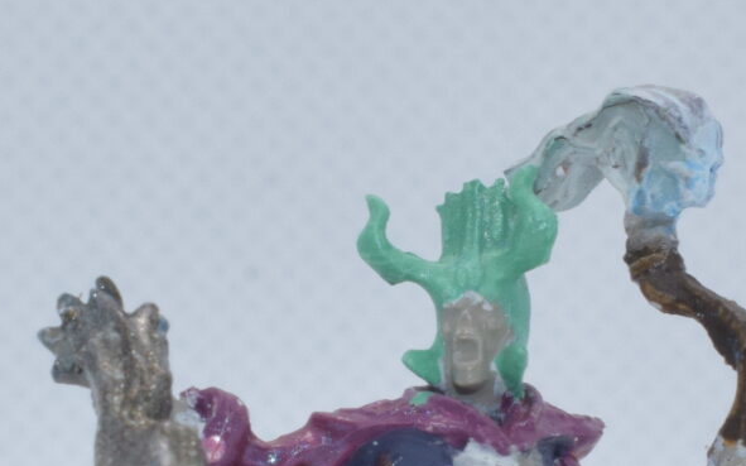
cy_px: 508
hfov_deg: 7.9
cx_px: 453
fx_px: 5386
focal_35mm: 265
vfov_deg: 4.9
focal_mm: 40
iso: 800
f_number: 16
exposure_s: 1/125
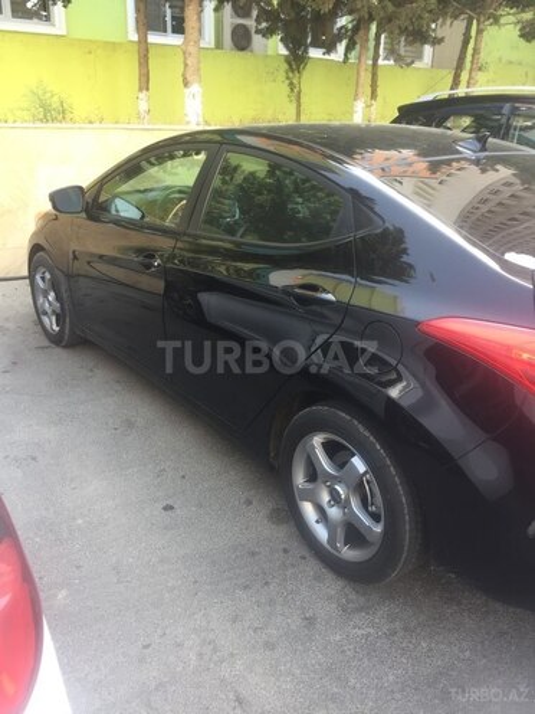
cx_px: 268
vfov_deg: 61.7
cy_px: 357
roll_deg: -1.0
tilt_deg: -20.9
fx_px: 598
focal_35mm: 29
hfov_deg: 48.2
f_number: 2.2
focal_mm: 4.15
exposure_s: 1/100
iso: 32
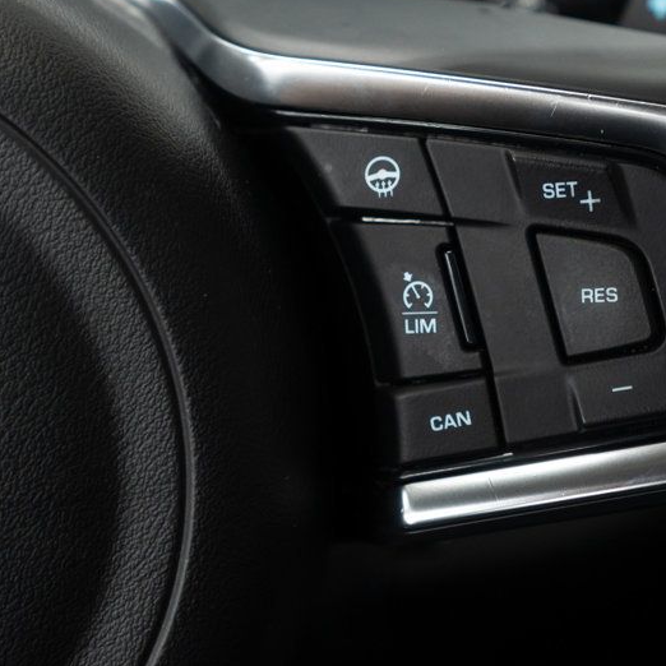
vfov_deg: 24.6
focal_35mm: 70
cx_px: 485
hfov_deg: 24.4
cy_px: 279
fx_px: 1524
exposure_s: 1/40
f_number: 3.2
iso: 640
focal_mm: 28
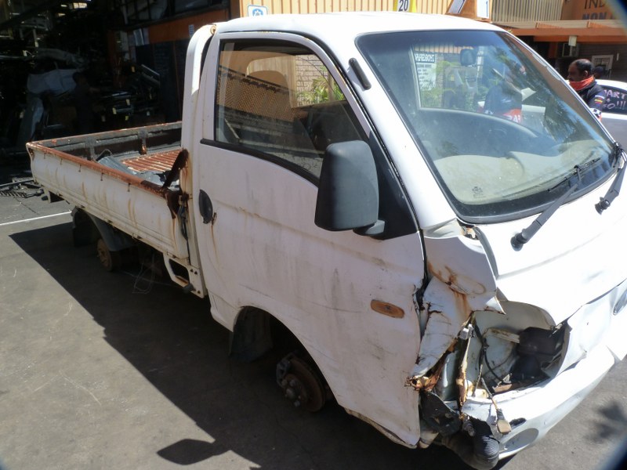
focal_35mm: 25
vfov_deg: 54.9
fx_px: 453
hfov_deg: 69.4
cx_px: 314
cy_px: 235
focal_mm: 4.5
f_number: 5.6
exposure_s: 1/200
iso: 125
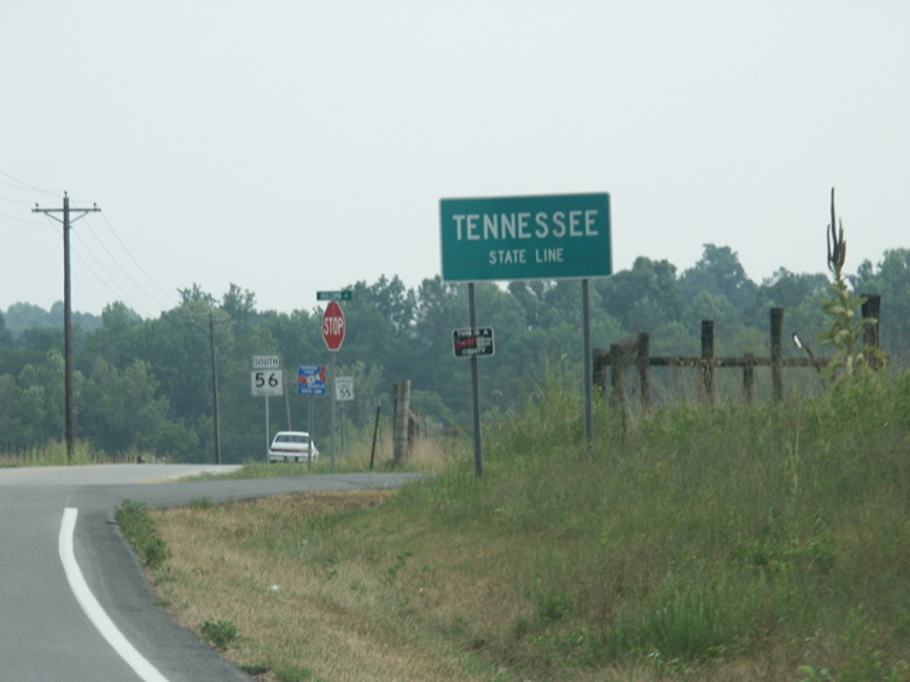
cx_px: 455
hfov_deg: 9.9
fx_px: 5231
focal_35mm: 199
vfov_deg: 7.5
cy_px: 341
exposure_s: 1/250
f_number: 4.5
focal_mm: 50.48
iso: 100
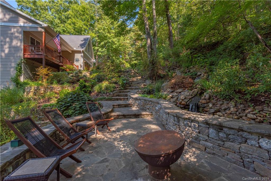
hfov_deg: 93.3
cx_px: 136
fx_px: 128
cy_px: 90
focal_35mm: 17
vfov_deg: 70.5
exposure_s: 1/200
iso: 400
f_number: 8
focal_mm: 17
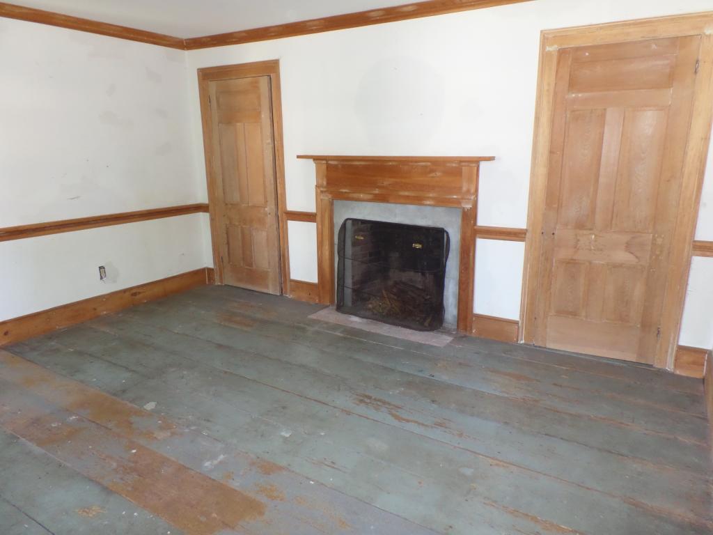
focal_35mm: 23
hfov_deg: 73.9
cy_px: 268
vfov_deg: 58.9
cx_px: 356
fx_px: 474
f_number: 2.8
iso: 320
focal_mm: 4.1
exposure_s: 1/30
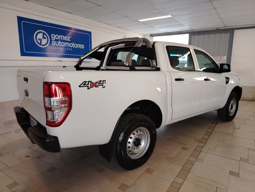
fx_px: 177
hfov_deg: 71.6
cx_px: 128
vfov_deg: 56.8
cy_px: 96
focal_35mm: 24
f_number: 1.75
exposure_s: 1/100
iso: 441
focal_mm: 5.25
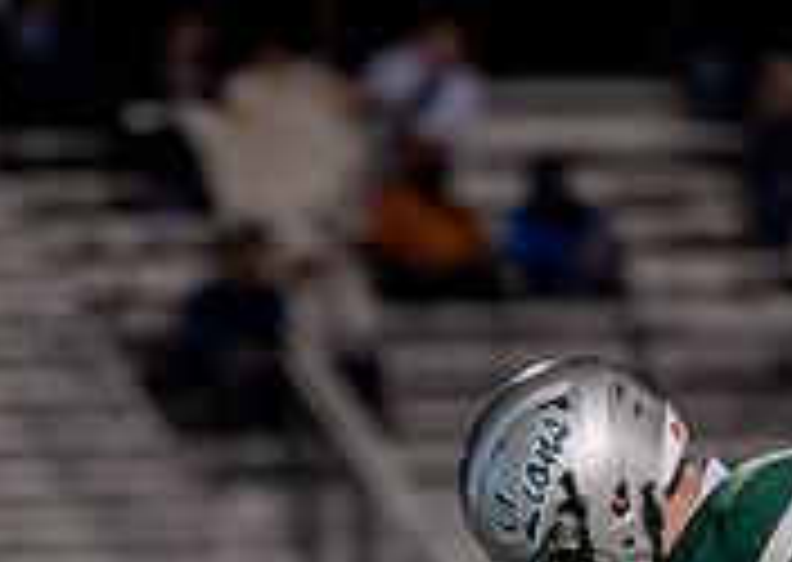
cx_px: 47
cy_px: 952
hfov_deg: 2.7
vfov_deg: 1.9
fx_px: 16658
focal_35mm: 742
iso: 1600
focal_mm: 135
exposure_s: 1/1250
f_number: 1.8
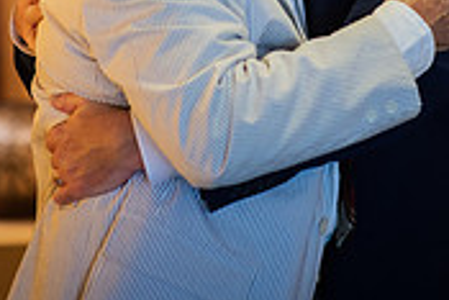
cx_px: 289
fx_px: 2721
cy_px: -105
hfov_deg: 9.4
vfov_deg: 6.3
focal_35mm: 218
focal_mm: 85
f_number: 1.8
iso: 2500
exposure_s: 1/200
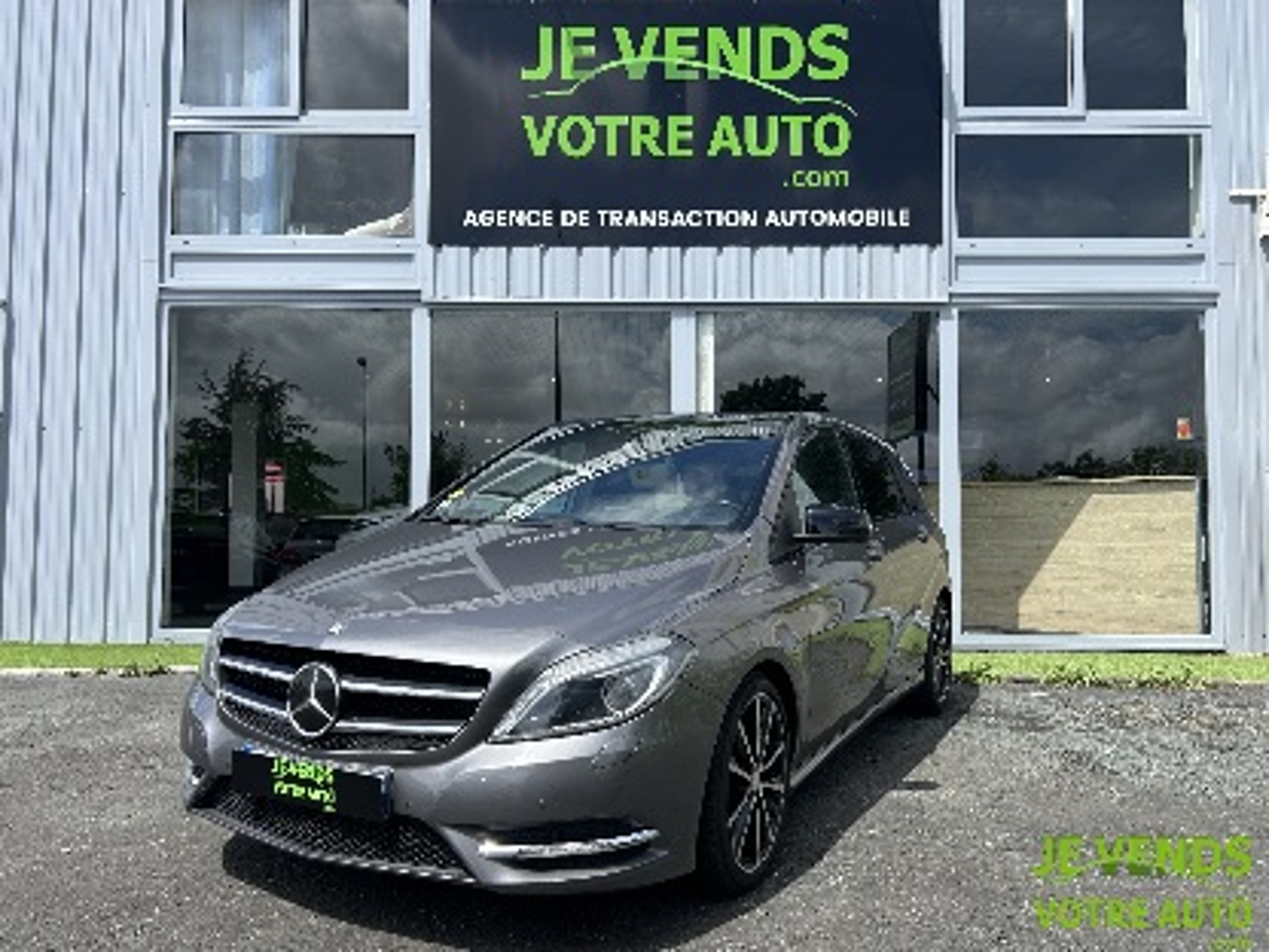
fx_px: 953
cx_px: 634
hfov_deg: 67.3
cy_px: 476
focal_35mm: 26
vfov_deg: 53.1
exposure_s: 1/3077
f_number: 1.5
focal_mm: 5.7
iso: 50
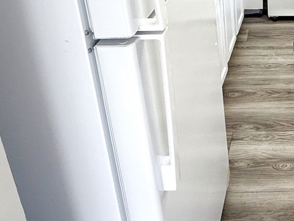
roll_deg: -0.4
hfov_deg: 35.5
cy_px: -50
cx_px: 311
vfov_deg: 27.0
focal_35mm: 47
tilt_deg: -17.5
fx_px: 399
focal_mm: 2.22
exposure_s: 1/120
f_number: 2.2
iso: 64
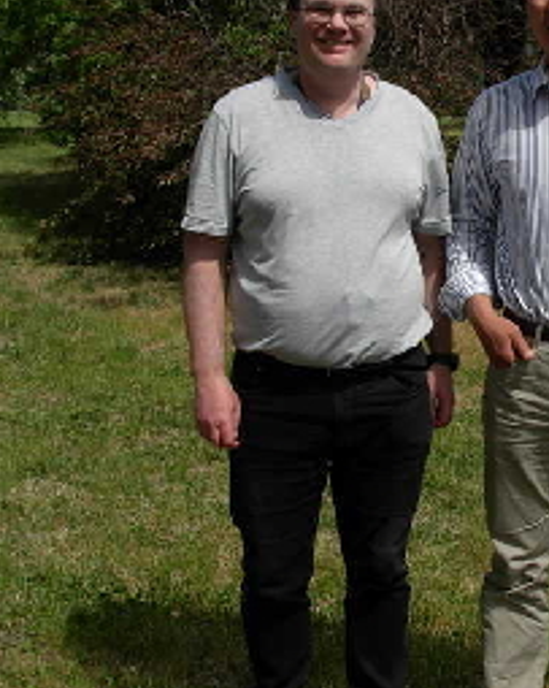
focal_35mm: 70
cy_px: 314
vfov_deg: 27.1
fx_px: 1423
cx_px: 457
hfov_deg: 21.5
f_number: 4.9
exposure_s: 1/745
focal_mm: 6.3
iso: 79
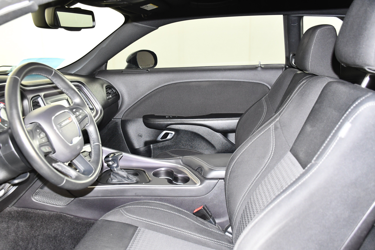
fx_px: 354
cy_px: 125
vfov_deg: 38.9
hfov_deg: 55.8
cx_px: 188
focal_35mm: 34
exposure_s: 1/60
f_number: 5
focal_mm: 23
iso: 1600
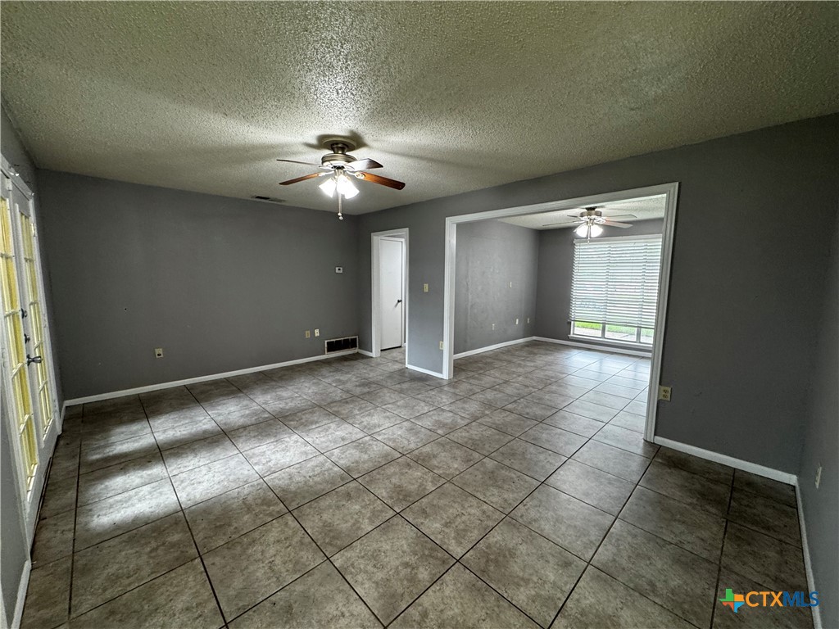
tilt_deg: -6.2
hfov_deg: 102.1
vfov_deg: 85.7
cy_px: 314
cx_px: 420
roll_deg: -0.2
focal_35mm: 14
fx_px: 339
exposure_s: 1/60
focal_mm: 2.22
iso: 200
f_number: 2.2
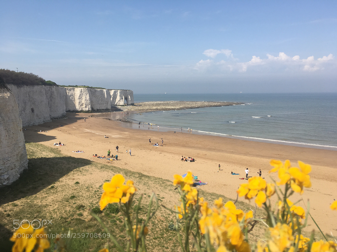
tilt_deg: -7.9
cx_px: 168
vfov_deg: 48.2
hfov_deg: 61.7
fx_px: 282
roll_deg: +0.1
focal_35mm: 29
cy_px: 126
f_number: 2.2
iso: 25
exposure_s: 1/1637
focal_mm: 4.15
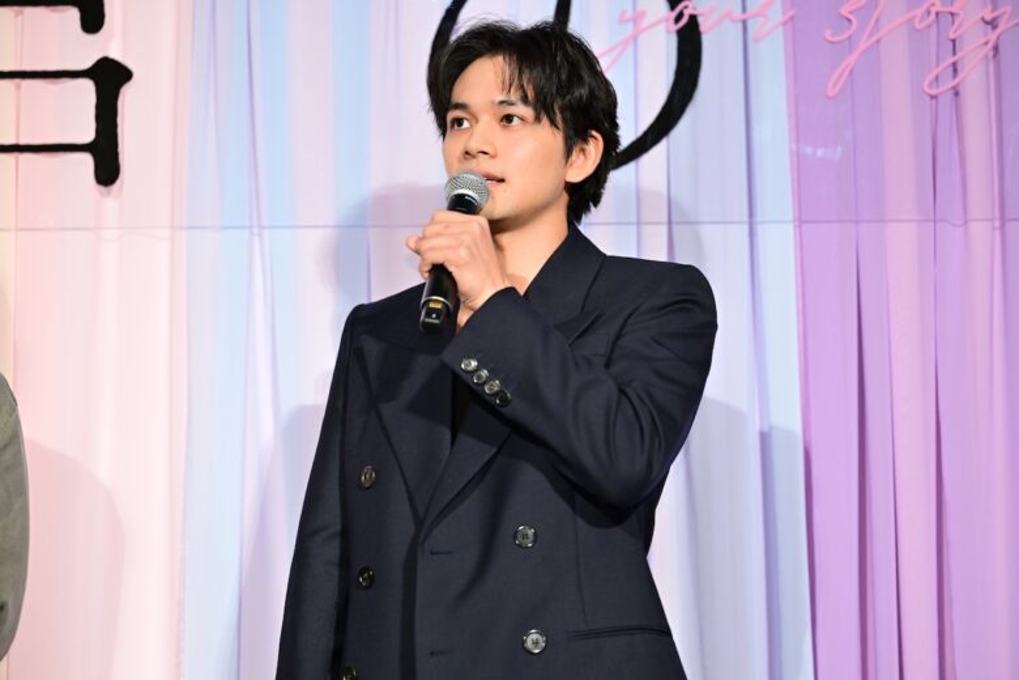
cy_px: 340
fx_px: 3821
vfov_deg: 10.2
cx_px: 510
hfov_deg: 15.2
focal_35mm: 135
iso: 1000
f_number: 2.8
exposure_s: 1/200
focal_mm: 135
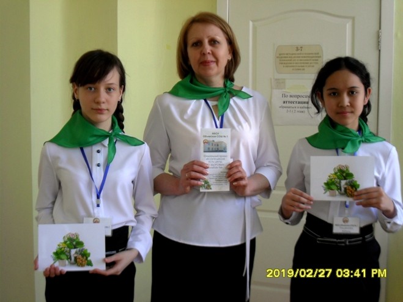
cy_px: 151
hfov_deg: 33.8
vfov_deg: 25.7
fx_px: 663
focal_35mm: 57
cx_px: 202
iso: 100
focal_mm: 10.1
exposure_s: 1/60
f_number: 4.3
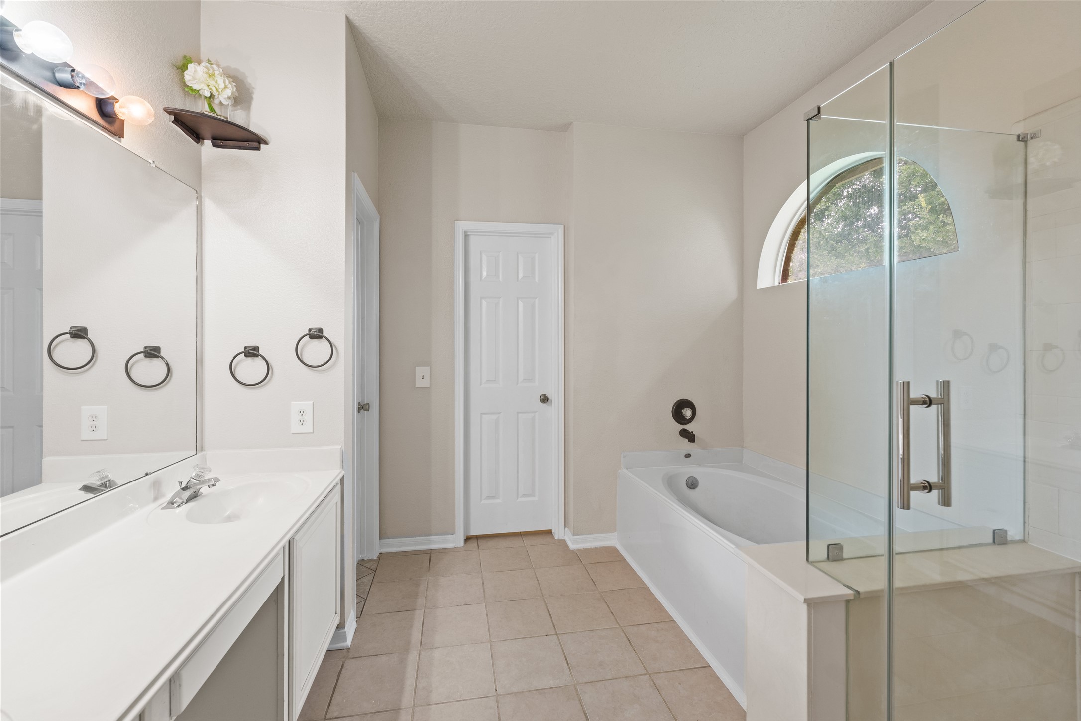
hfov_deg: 104.3
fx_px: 420
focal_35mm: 14
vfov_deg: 81.2
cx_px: 540
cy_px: 360
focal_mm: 14
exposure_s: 1
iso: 200
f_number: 8
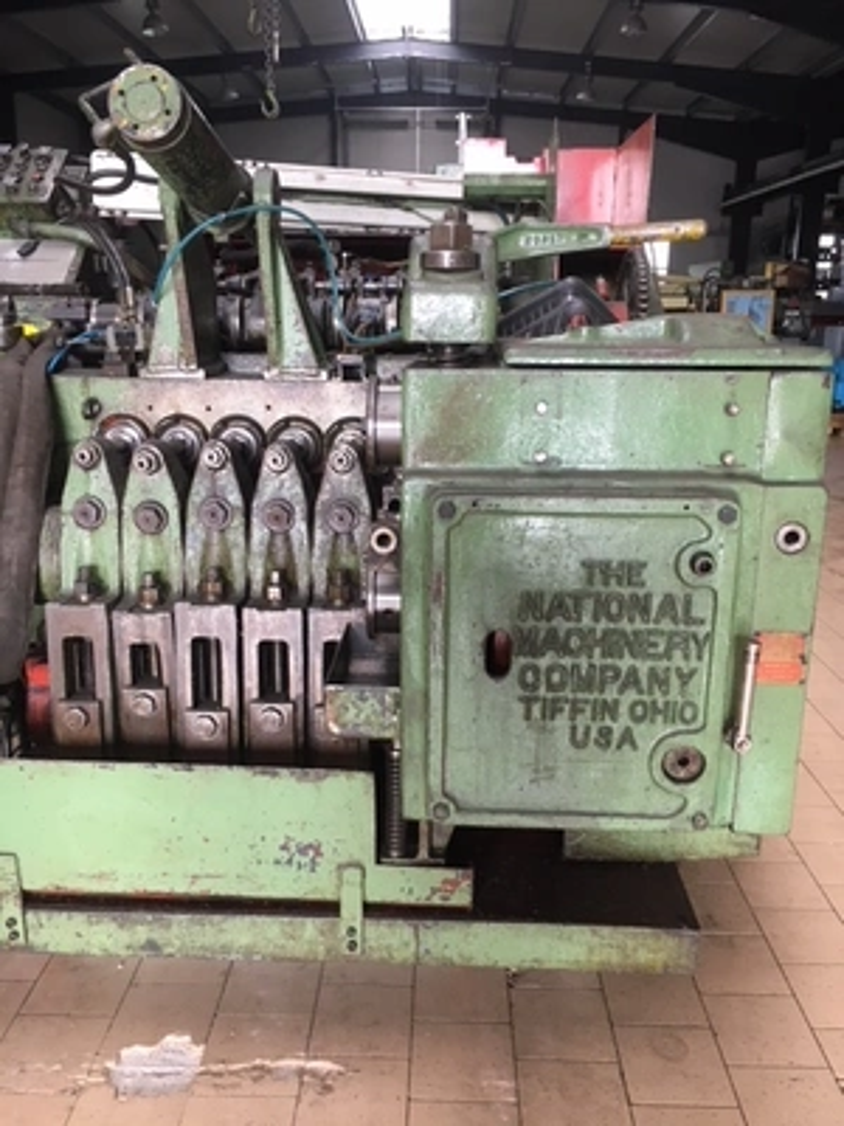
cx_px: 422
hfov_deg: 48.2
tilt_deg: -15.1
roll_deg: -1.3
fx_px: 943
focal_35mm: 29
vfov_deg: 61.7
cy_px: 563
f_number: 2.2
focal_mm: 4.15
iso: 50
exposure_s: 1/33
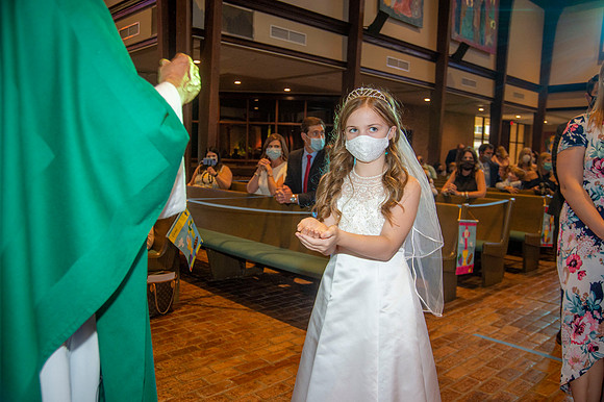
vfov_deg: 43.6
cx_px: 302
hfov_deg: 62.0
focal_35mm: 30
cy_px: 201
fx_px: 503
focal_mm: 30
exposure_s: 1/200
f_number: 5
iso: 1600
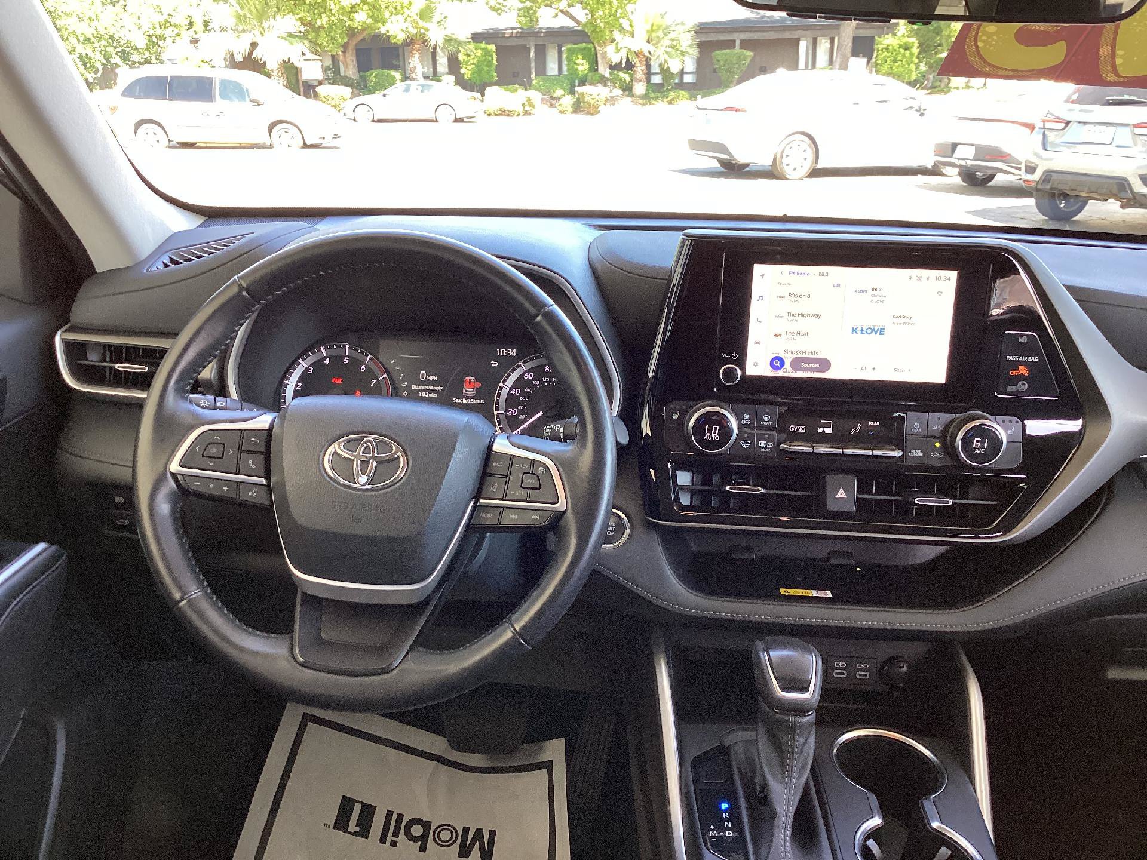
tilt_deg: -17.9
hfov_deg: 58.4
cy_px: 430
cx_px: 574
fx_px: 1027
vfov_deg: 45.4
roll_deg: +0.5
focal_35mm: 31
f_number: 2.4
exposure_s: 1/120
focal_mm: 3.3
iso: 100
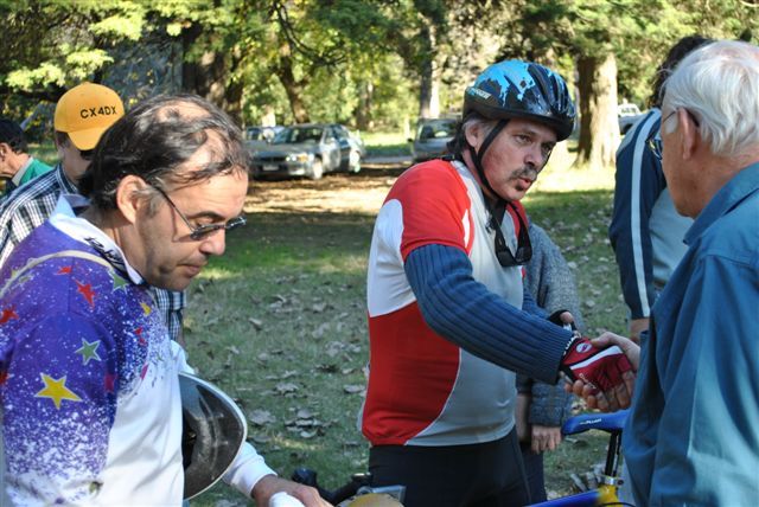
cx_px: 380
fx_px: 1140
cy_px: 254
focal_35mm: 54
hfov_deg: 36.8
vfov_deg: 25.1
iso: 100
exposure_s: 1/40
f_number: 5
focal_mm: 36
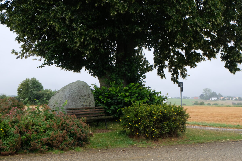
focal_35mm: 44
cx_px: 121
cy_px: 80
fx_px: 296
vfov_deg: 30.5
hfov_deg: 44.5
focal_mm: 29.5
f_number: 4.7
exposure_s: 1/160
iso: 400
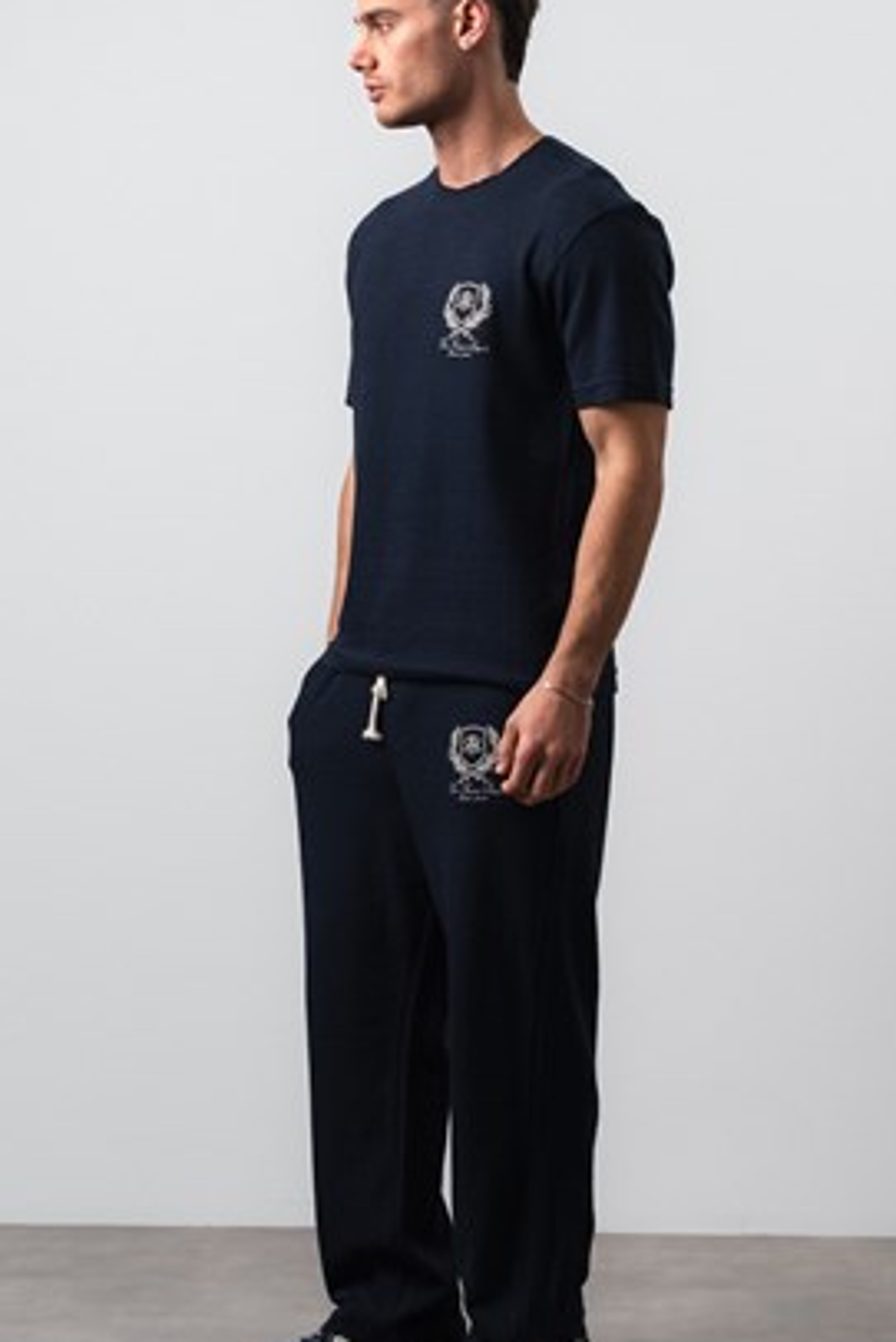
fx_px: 3726
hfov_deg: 13.7
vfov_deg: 20.4
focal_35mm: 100
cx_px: 476
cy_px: 585
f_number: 10
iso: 100
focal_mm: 67.6
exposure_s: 1/125
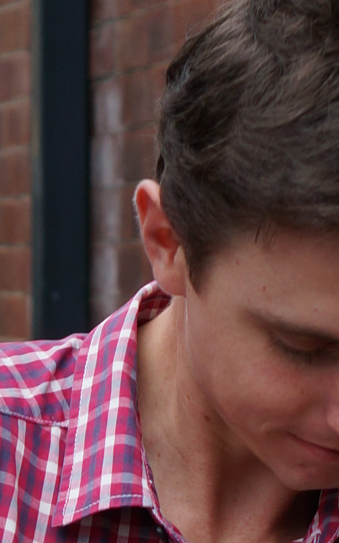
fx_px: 3778
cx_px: 177
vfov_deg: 7.9
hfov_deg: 5.1
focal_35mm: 255
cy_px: 1037
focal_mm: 35
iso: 160
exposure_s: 1/160
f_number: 4
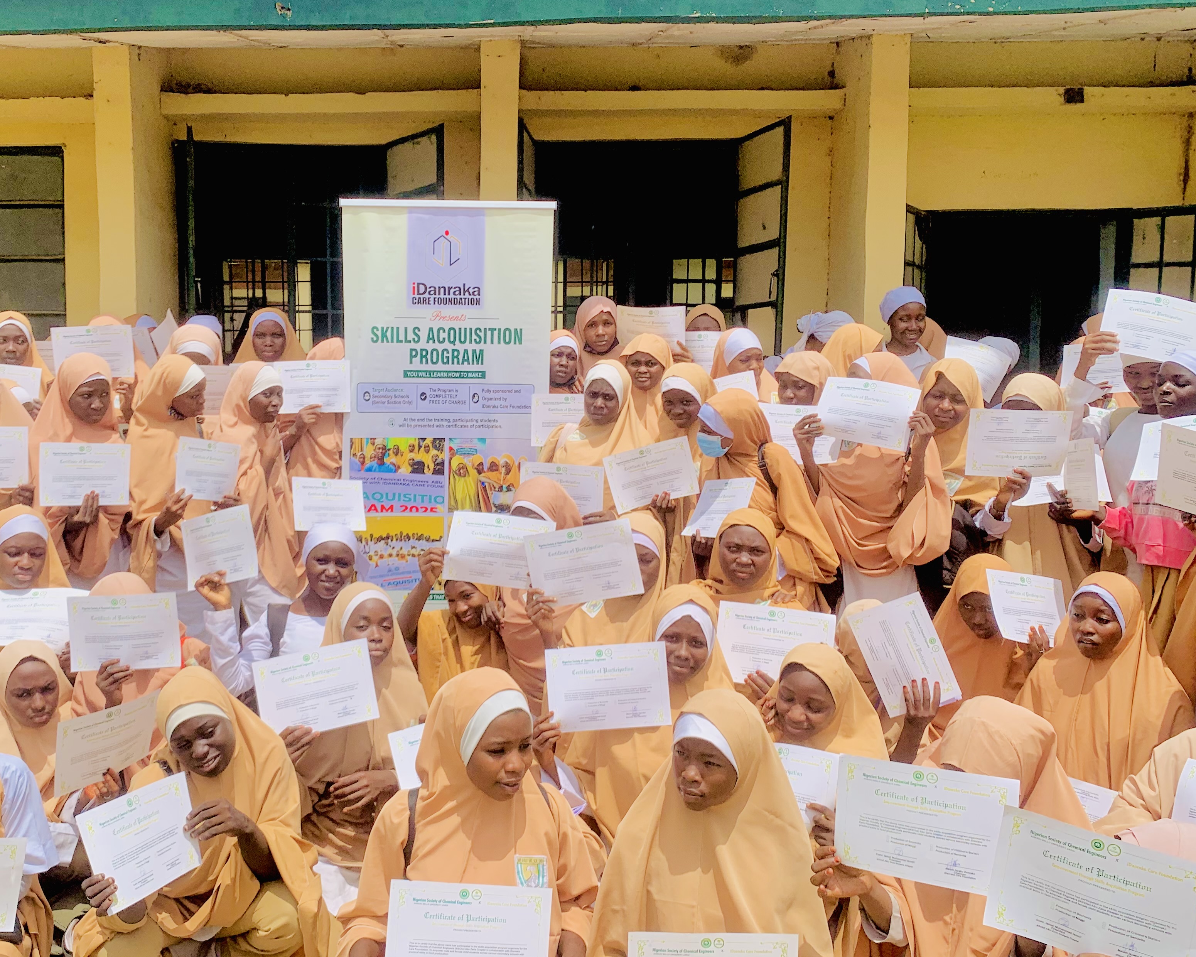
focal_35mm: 33
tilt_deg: -2.8
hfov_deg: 53.9
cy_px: 441
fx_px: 1168
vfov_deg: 44.5
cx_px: 481
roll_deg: +0.4
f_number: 1.8
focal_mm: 4.25
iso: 25
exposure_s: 1/3788
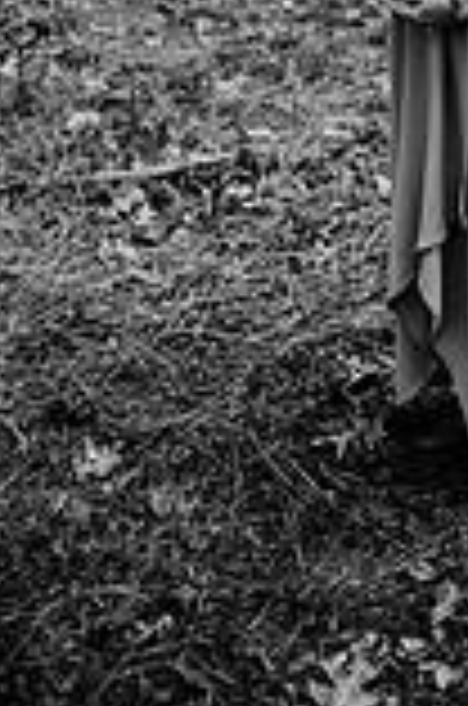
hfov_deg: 19.0
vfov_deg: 24.7
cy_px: -256
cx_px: 495
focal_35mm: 69
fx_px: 1351
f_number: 2.5
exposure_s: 1/250
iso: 400
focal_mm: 24
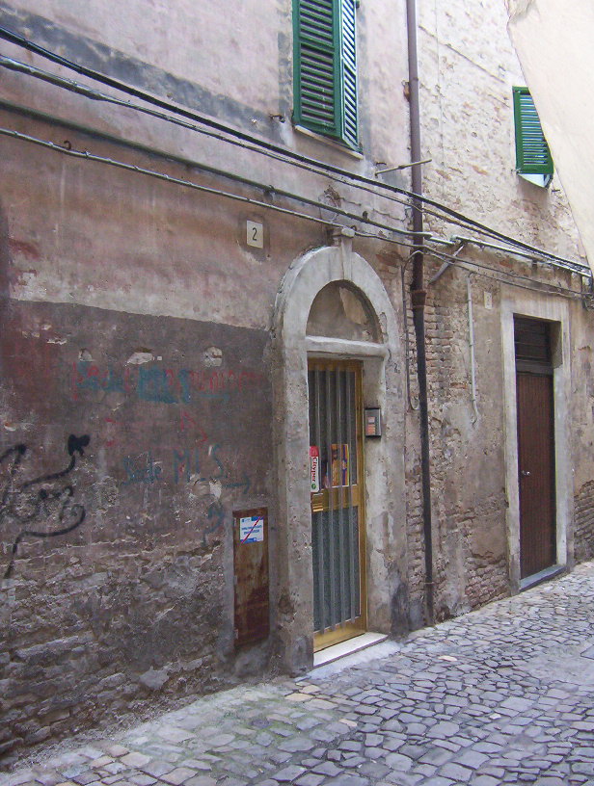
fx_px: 820
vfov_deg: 51.2
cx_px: 297
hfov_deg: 39.8
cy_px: 393
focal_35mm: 36
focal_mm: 5.54
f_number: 2.76
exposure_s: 1/30
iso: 140
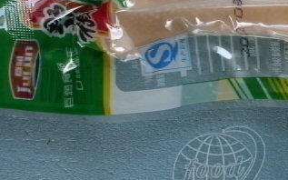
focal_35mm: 77
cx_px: 247
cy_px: 22
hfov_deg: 26.1
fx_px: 604
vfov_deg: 16.7
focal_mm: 6.3
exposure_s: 1/100
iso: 100
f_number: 2.9
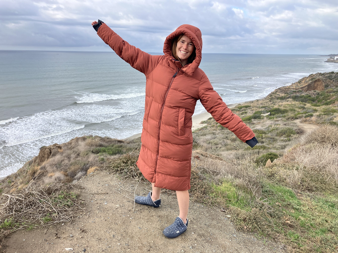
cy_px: 126
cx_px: 169
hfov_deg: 63.4
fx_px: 273
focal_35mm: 28
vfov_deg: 49.7
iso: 32
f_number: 1.8
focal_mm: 3.99
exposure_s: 1/934
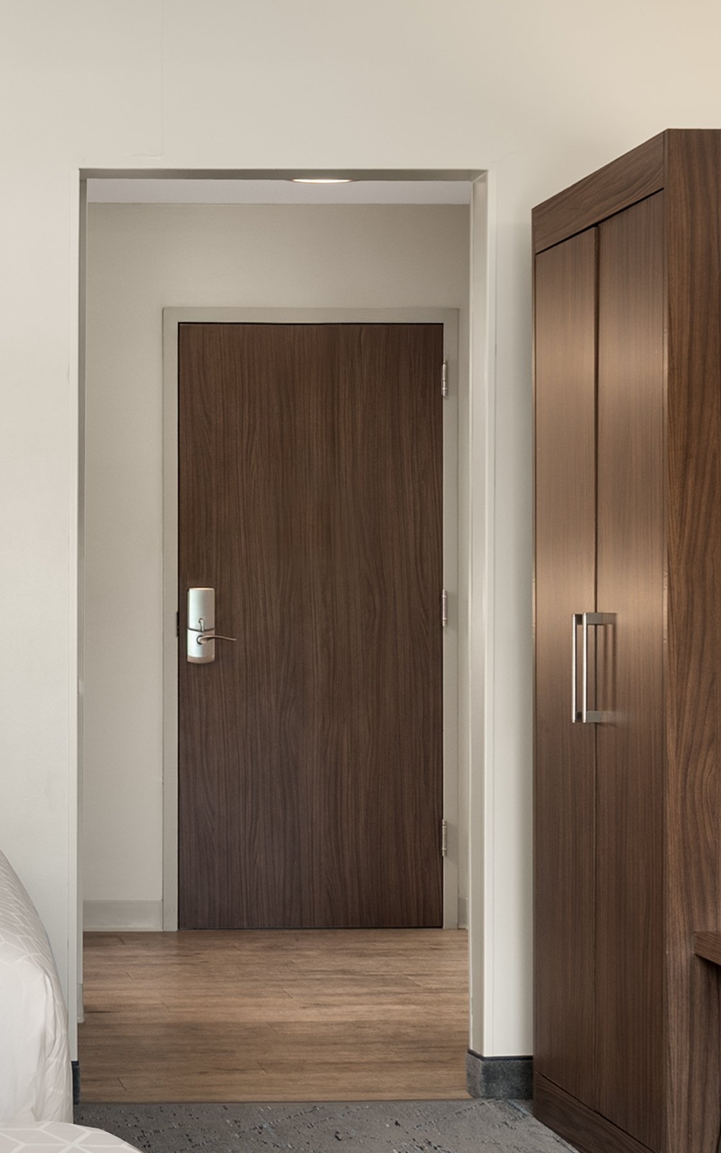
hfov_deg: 19.4
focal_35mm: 65
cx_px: 2
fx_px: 2044
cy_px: 652
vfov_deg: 31.5
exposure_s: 1/160
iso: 100
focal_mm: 19
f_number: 9
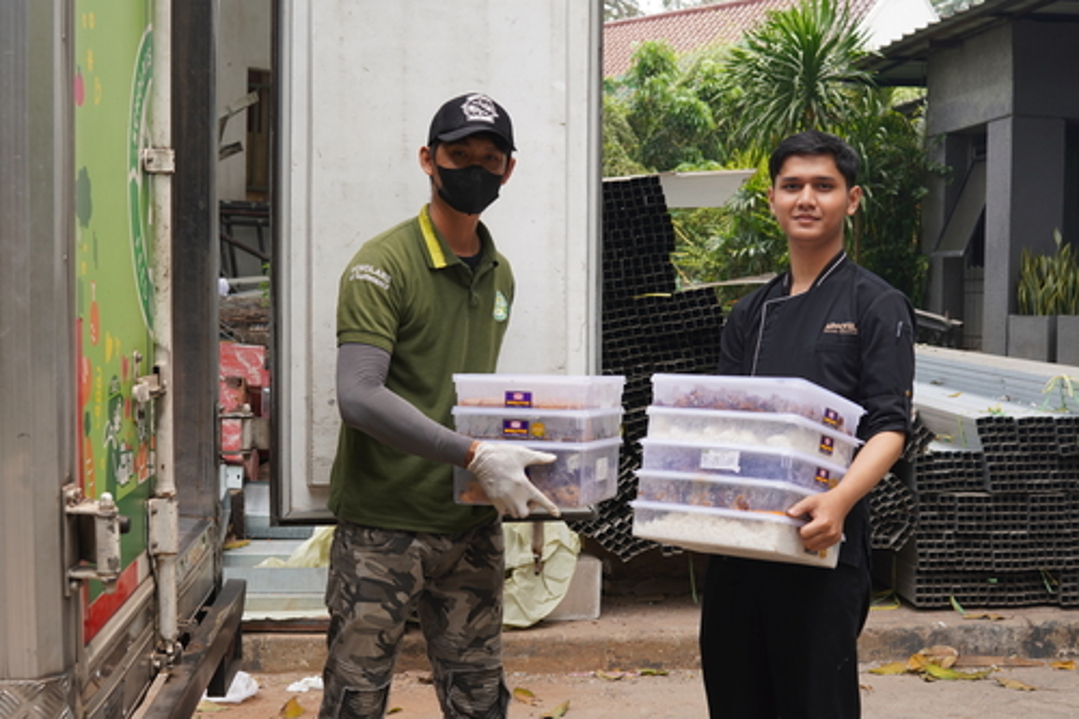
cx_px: 540
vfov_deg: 25.7
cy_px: 360
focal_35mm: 52
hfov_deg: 37.9
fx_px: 1573
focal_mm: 35
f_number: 4.5
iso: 100
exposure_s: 1/160
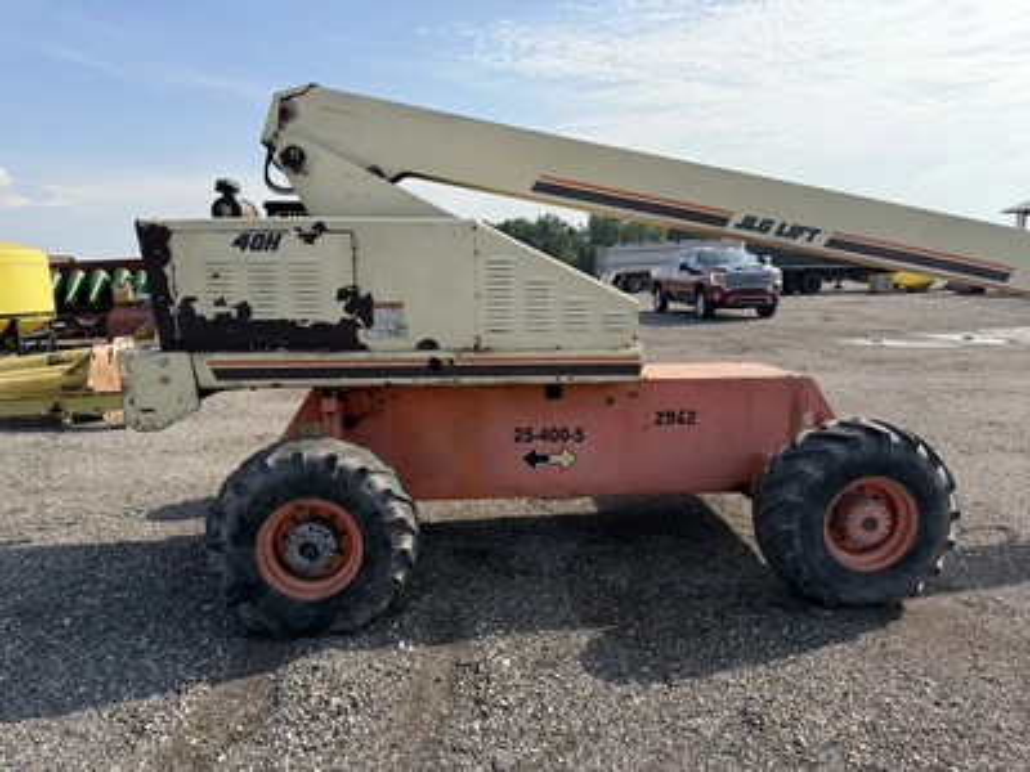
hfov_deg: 71.6
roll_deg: +1.2
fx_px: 714
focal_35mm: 24
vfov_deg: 56.8
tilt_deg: -7.3
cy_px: 386
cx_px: 515
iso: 100
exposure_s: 1/3759
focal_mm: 6.76
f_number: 1.78
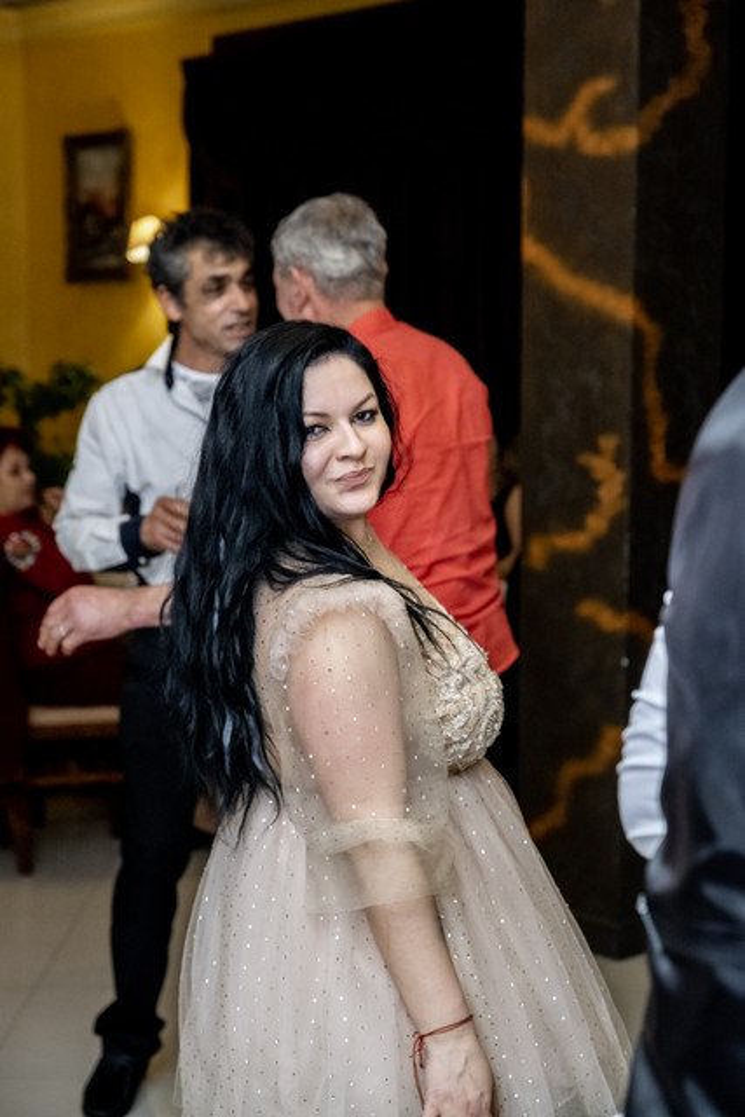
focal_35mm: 66
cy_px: 558
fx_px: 2047
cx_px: 372
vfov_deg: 30.5
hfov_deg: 20.6
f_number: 2.8
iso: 1600
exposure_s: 1/125
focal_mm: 44.1
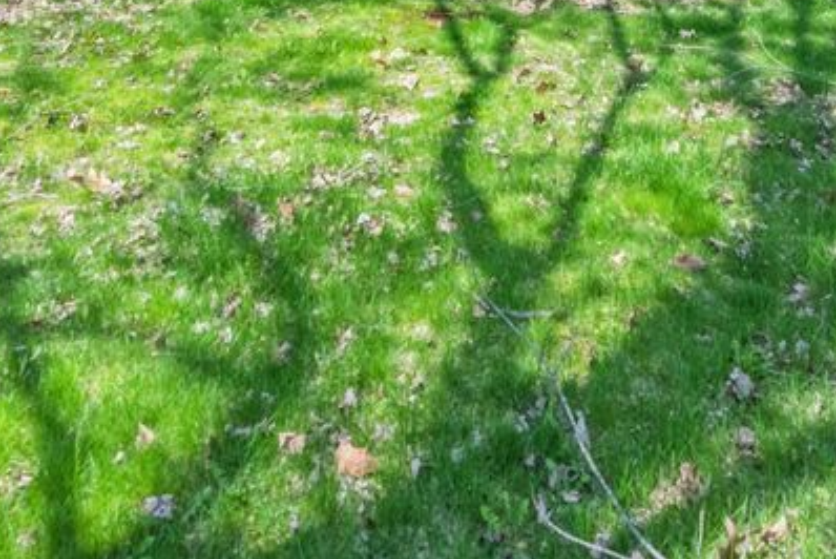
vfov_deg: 30.0
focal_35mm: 36
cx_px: 513
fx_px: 837
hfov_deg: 52.6
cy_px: -152
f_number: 10
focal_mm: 14
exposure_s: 1/250
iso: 400
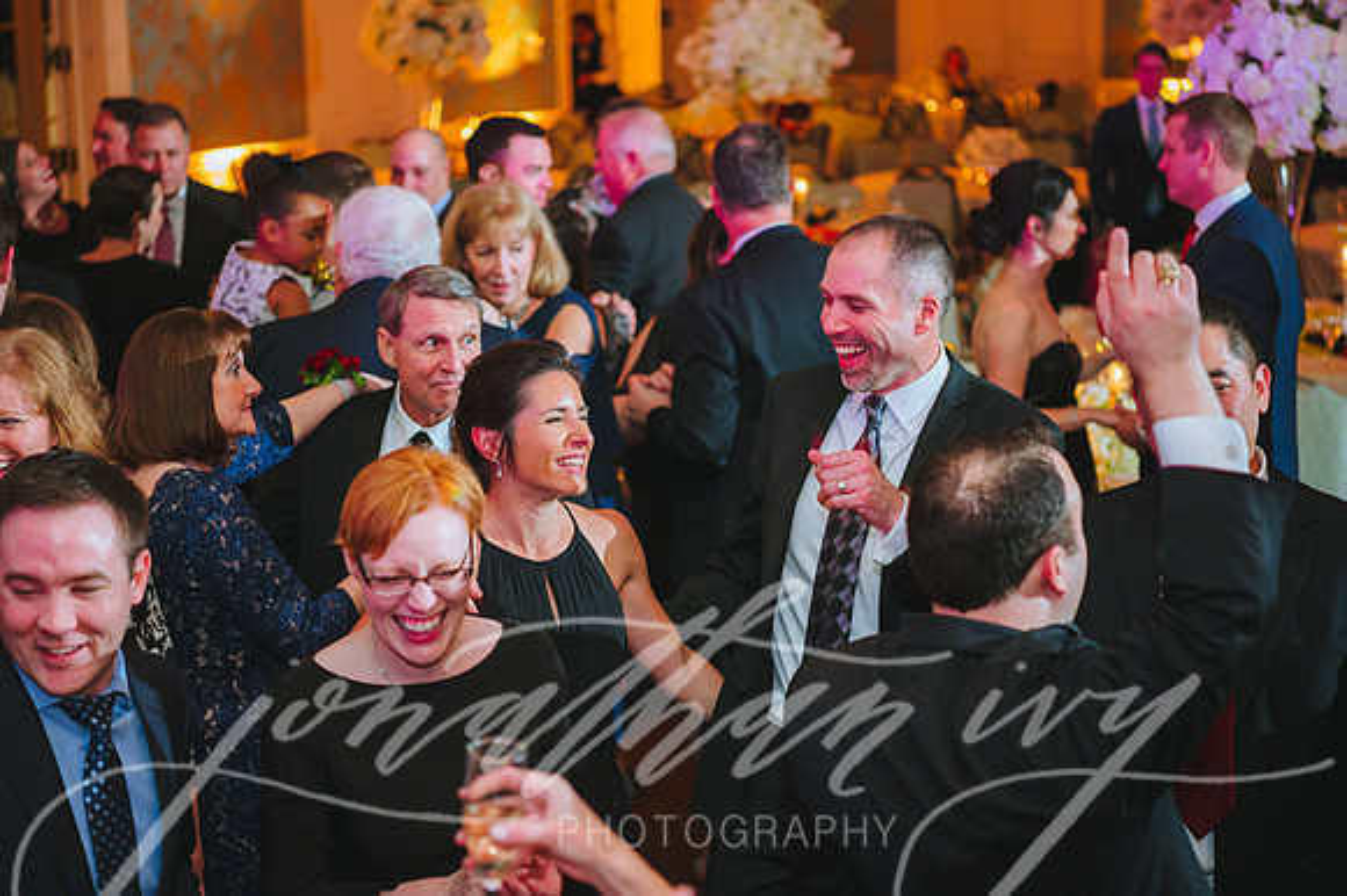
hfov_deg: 28.9
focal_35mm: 70
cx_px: 674
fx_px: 2618
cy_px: 448
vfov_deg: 19.4
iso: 2500
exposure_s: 1/60
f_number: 2.8
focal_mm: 70
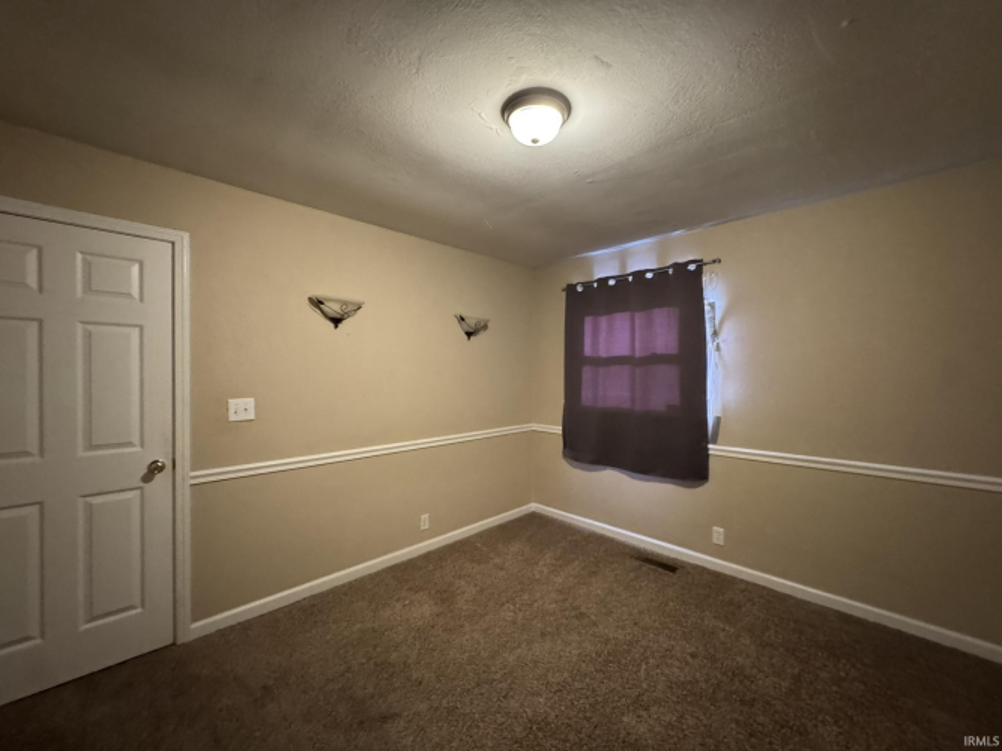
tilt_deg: -0.7
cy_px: 376
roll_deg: +0.0
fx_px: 405
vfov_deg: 85.7
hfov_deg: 102.1
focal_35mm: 14
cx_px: 501
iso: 1250
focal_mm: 2.22
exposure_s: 1/40
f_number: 2.2
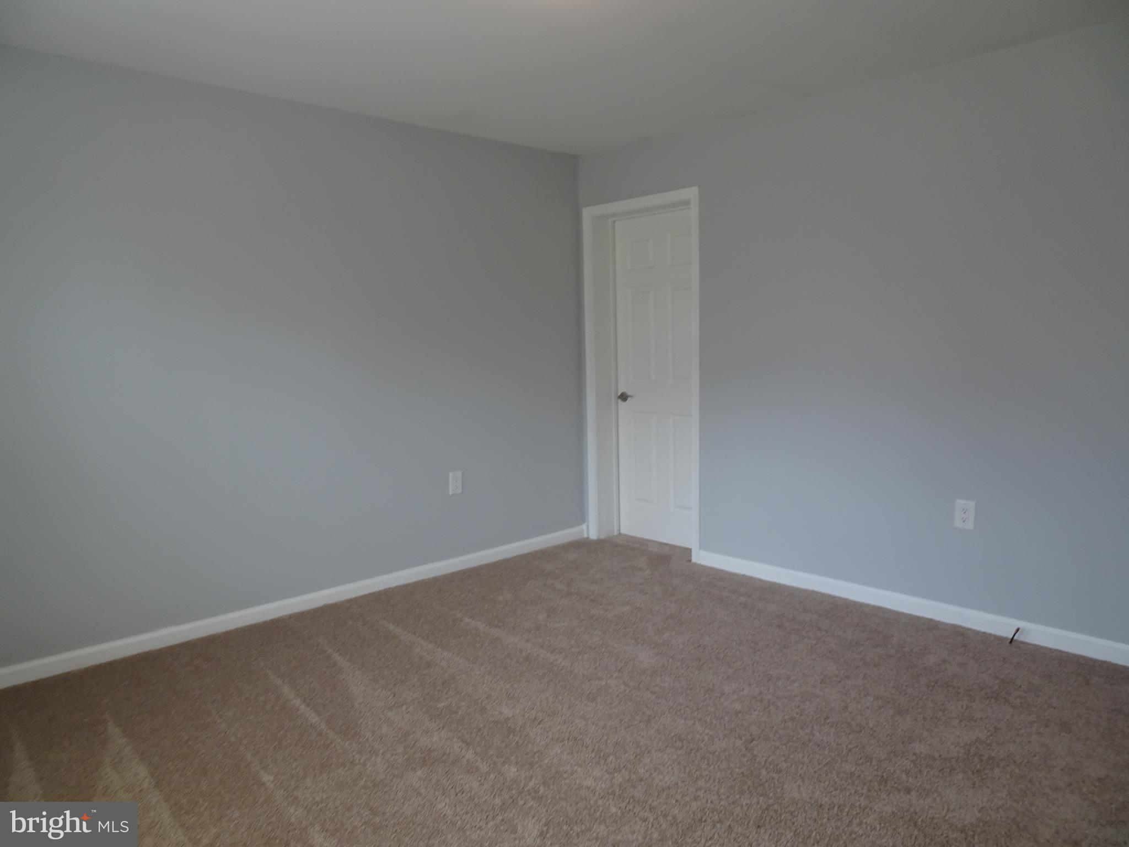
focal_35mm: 24
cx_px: 564
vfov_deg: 56.8
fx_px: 783
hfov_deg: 71.6
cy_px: 424
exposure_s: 1/30
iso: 100
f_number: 3.5
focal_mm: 4.1
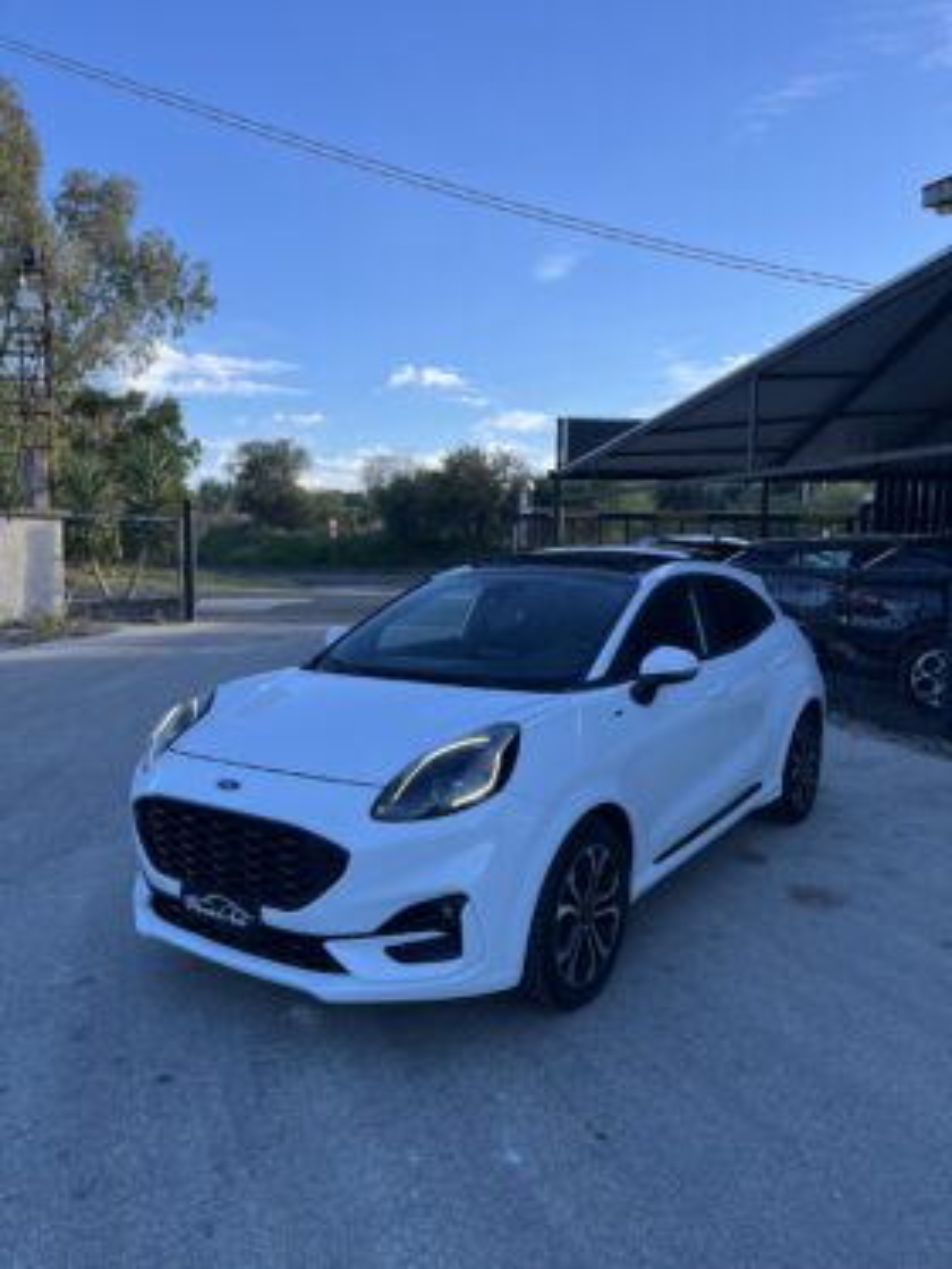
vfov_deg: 67.3
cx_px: 476
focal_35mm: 26
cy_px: 634
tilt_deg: -4.3
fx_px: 953
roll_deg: -0.4
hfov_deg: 53.1
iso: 50
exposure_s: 1/1355
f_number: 1.6
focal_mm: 5.1
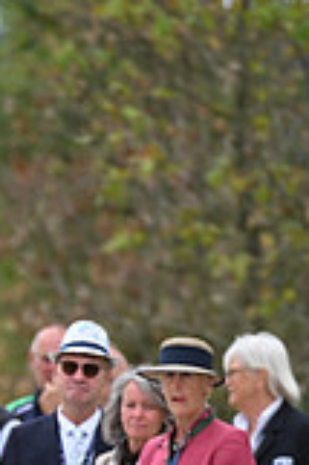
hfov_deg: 1.0
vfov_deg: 1.4
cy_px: 547
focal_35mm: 1440
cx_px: -375
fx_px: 18579
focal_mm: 400
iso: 560
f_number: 5.6
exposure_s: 1/1250
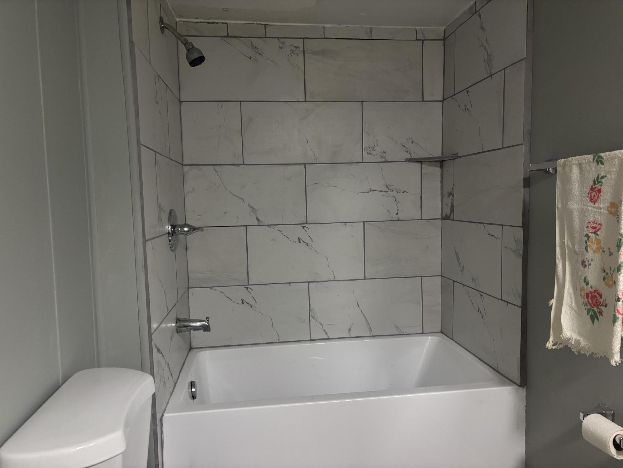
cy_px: 234
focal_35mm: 26
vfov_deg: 53.1
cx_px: 312
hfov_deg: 67.3
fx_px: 468
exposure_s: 1/60
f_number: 1.6
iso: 200
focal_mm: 5.96
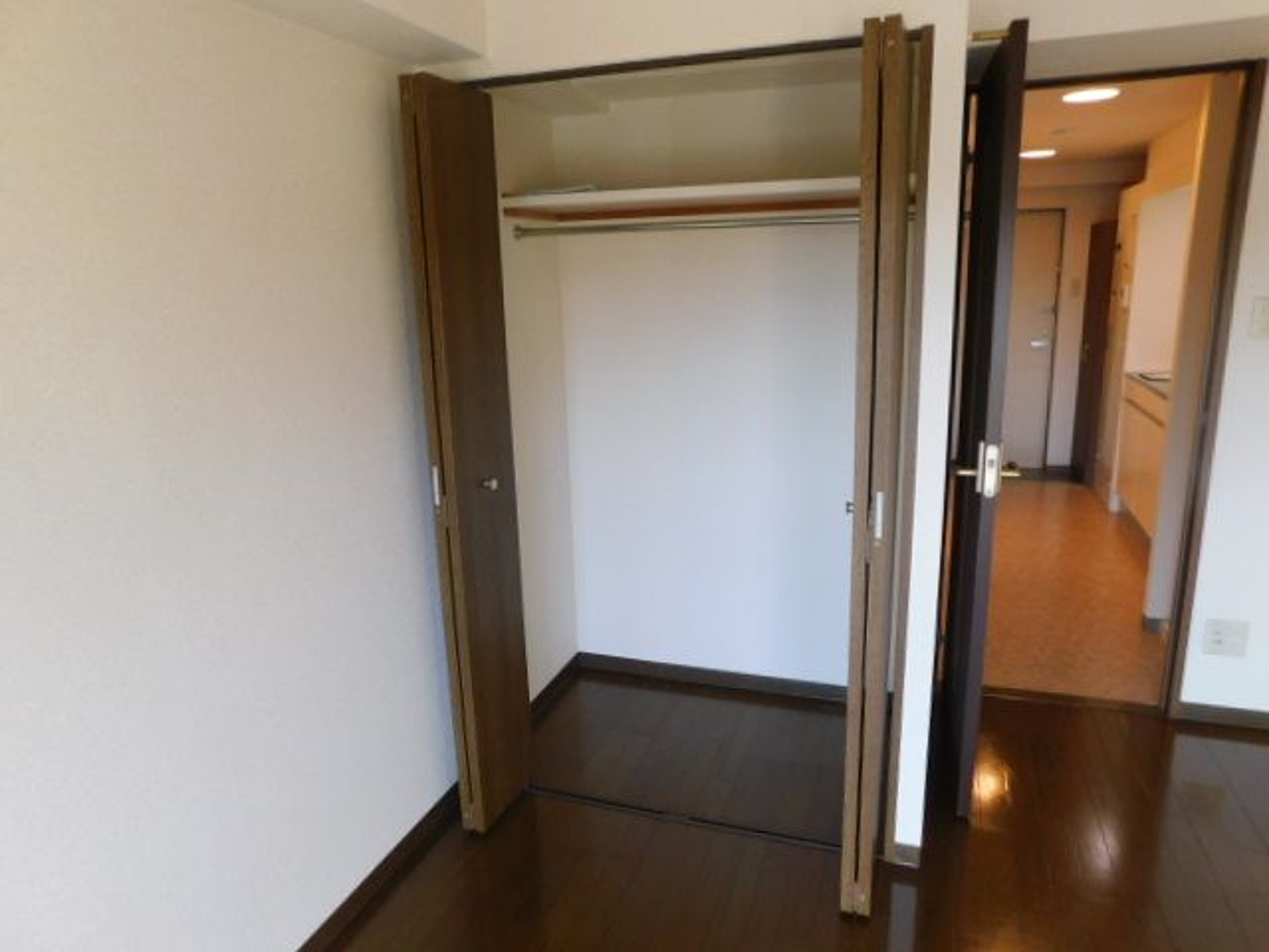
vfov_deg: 58.9
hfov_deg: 73.9
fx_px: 843
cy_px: 476
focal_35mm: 23
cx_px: 634
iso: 160
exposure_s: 1/30
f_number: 3
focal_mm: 4
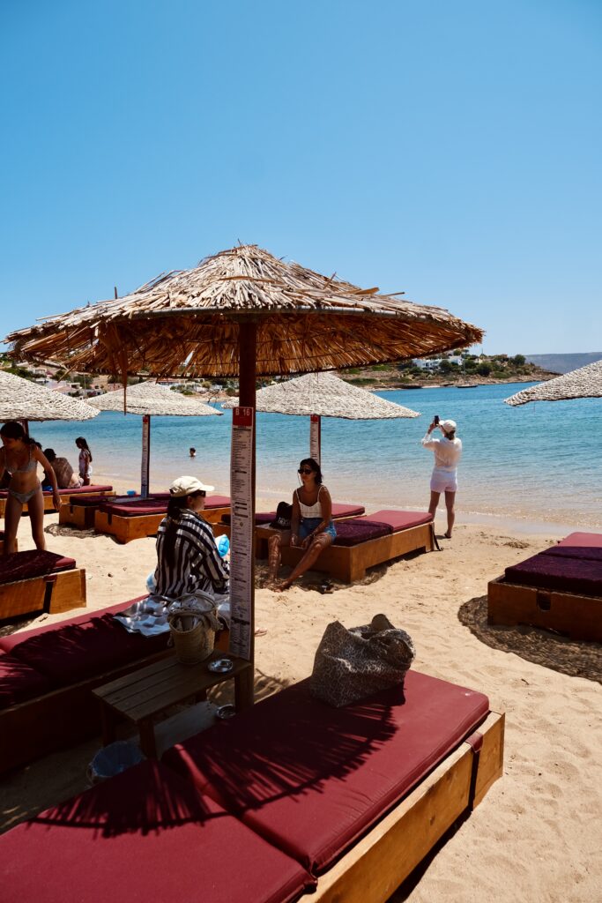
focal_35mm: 23
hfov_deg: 55.1
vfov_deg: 76.1
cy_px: 452
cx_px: 301
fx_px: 577
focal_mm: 15
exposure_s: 1/850
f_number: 5.6
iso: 160
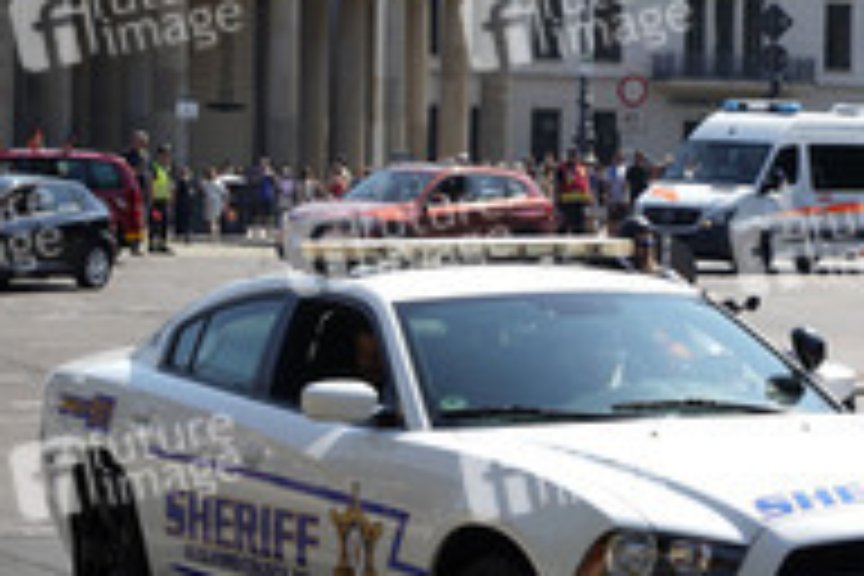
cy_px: 356
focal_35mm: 134
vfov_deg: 10.2
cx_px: 457
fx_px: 3216
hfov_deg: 15.3
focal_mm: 57
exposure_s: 1/250
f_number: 5.6
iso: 64
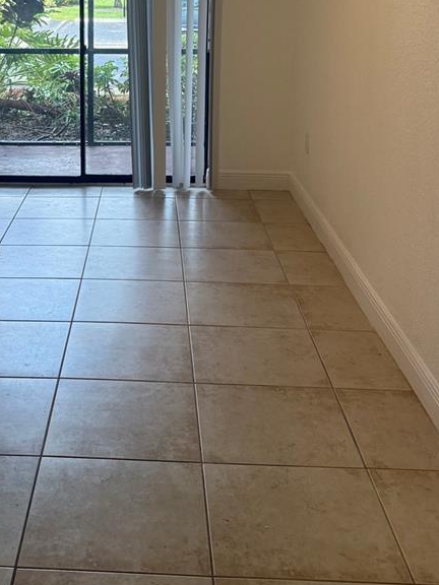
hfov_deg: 28.7
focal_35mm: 50
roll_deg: -0.3
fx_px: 845
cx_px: 111
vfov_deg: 36.6
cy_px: 102
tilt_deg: -9.0
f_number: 1.78
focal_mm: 6.76
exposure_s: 1/233
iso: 200
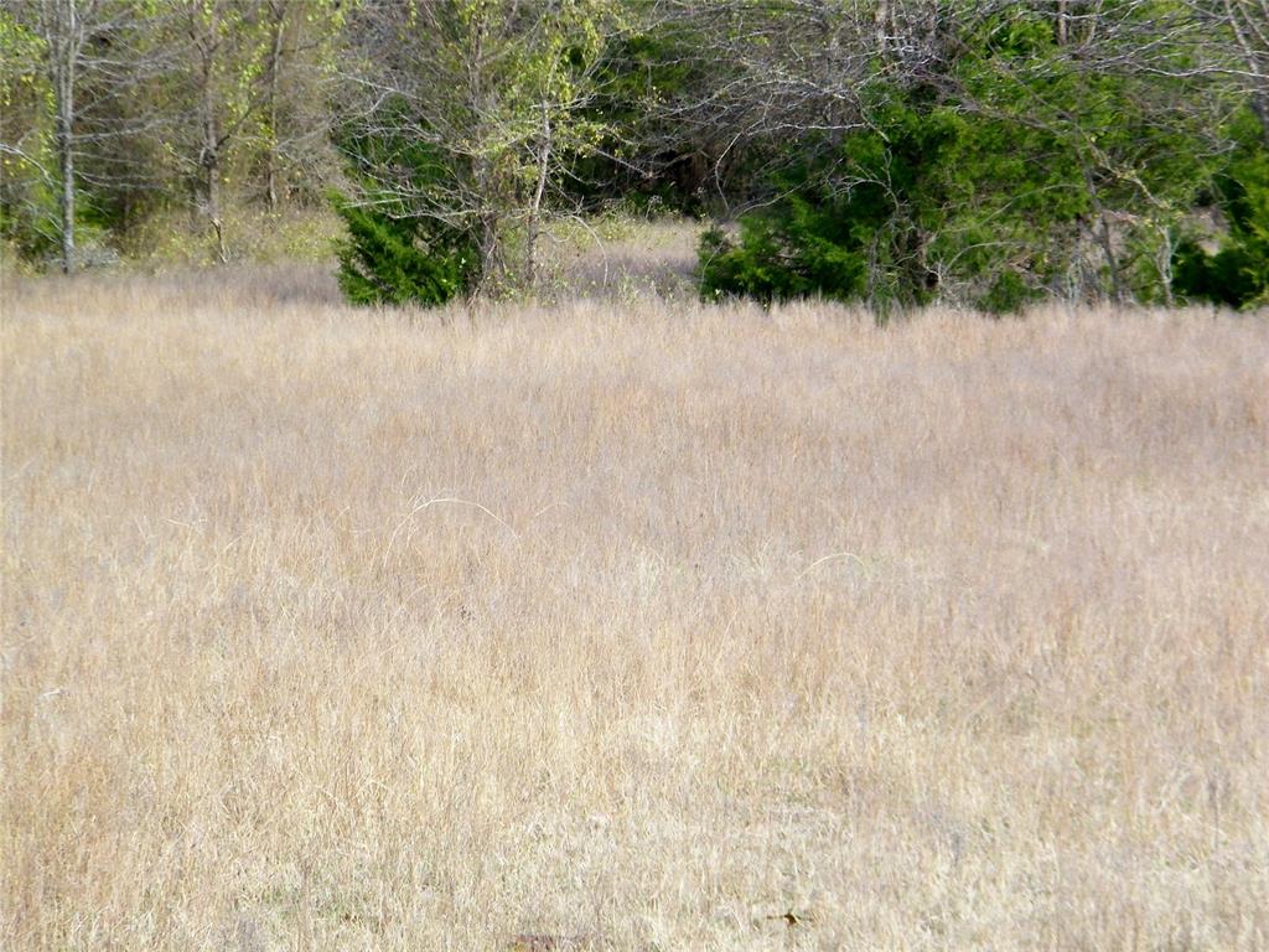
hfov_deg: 16.6
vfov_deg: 12.5
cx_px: 634
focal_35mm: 119
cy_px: 476
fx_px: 4362
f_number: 4.8
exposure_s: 1/200
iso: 80
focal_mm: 21.3
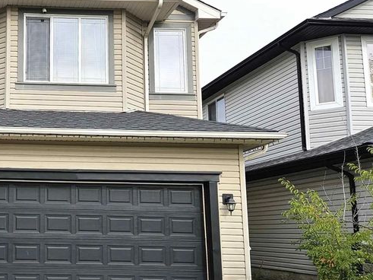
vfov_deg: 30.2
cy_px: 154
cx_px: 15
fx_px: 517
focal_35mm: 48
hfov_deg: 36.4
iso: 25
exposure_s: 1/781
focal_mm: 5.4
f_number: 1.8
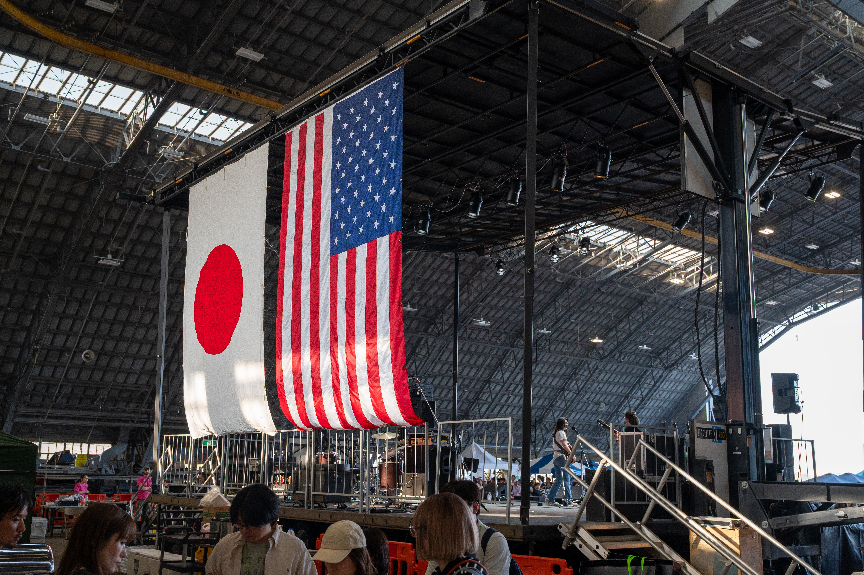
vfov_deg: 36.8
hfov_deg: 53.2
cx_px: 432
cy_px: 288
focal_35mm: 36
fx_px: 863
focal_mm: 36
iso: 1250
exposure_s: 1/500
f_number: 5.6
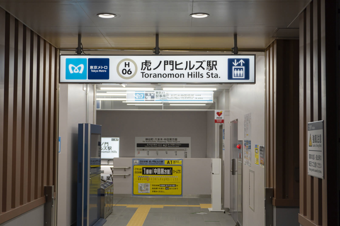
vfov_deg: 25.0
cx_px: 170
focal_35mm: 54
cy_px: 113
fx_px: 510
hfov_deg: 36.9
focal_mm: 36
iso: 320
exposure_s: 1/160
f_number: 5.6
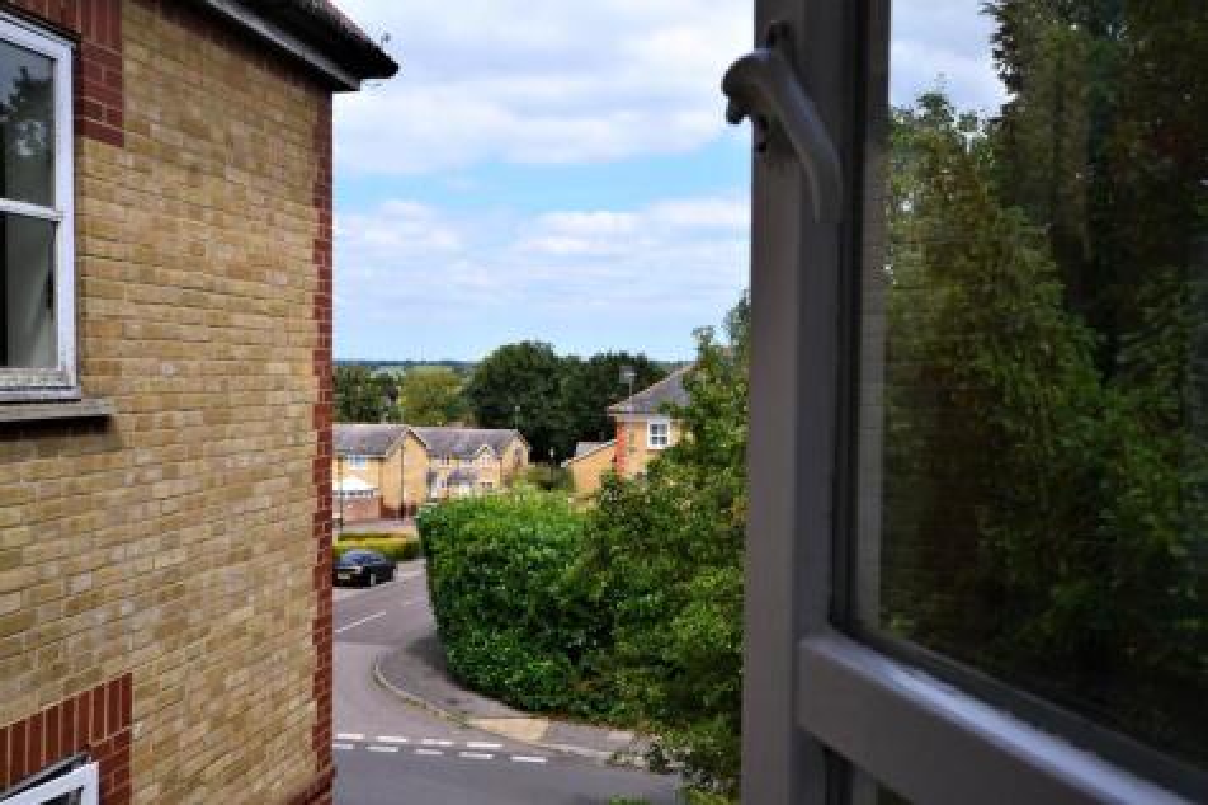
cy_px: 402
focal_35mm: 30
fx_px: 1006
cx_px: 604
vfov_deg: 43.6
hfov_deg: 61.9
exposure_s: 1/400
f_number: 11
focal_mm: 20
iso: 400
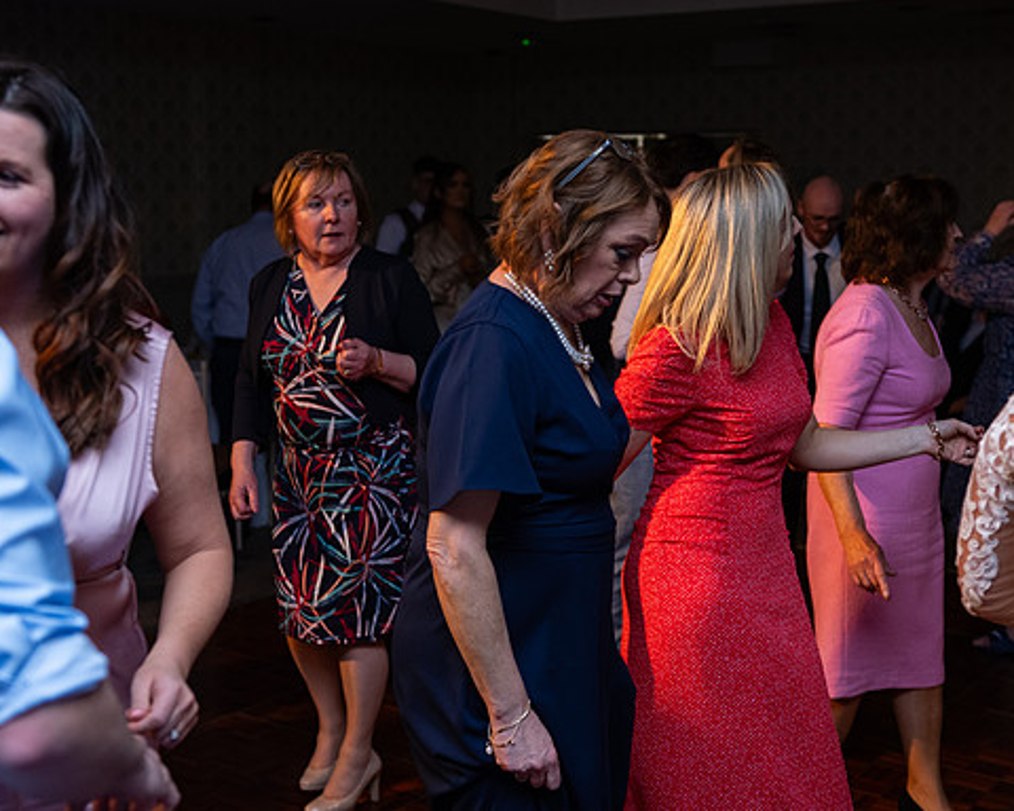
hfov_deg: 36.7
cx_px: 513
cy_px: 404
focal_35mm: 51
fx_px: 1531
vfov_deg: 29.7
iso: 1000
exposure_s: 1/160
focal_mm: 45
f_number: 3.5
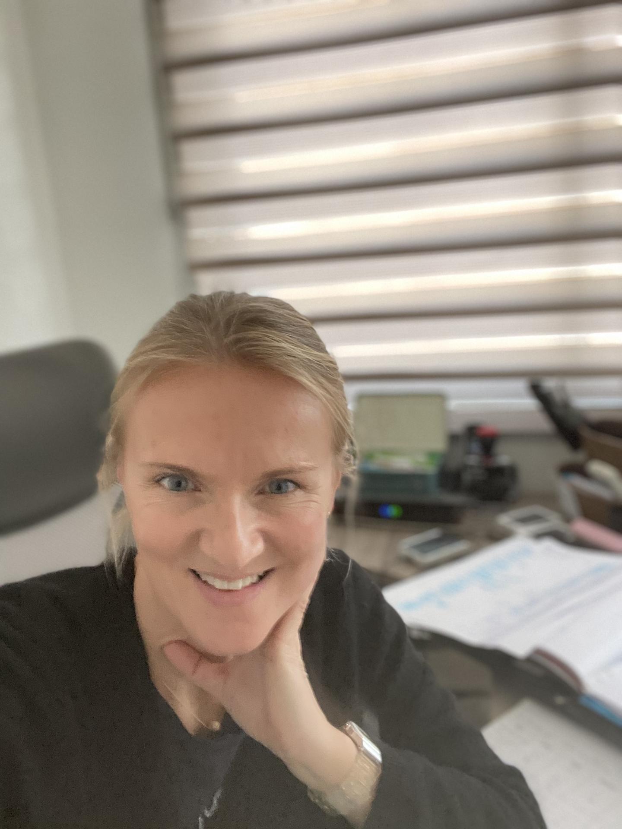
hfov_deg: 46.8
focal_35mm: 30
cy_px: 414
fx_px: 719
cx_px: 311
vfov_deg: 60.0
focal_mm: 2.71
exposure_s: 1/43
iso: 400
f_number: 2.2
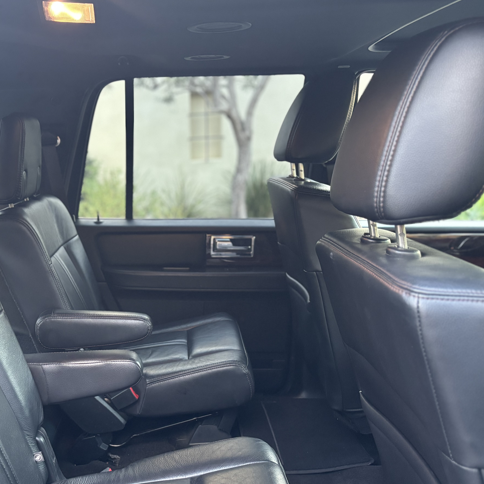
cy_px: 286
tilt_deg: -14.4
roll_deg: +3.0
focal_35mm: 37
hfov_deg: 43.5
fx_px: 585
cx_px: 121
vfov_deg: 44.7
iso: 500
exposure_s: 1/60
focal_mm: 5.96
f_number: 1.6
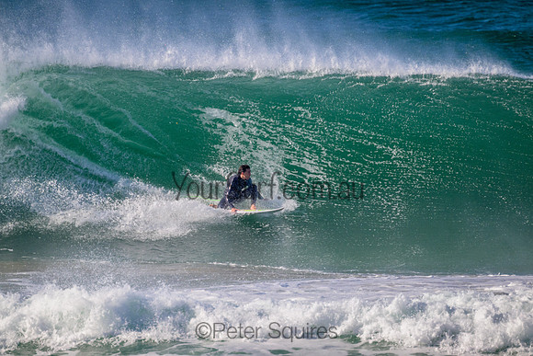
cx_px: 266
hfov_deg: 2.6
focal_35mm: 800
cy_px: 178
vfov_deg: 1.7
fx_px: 11847
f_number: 11
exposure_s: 1/2000
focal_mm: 800
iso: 1600
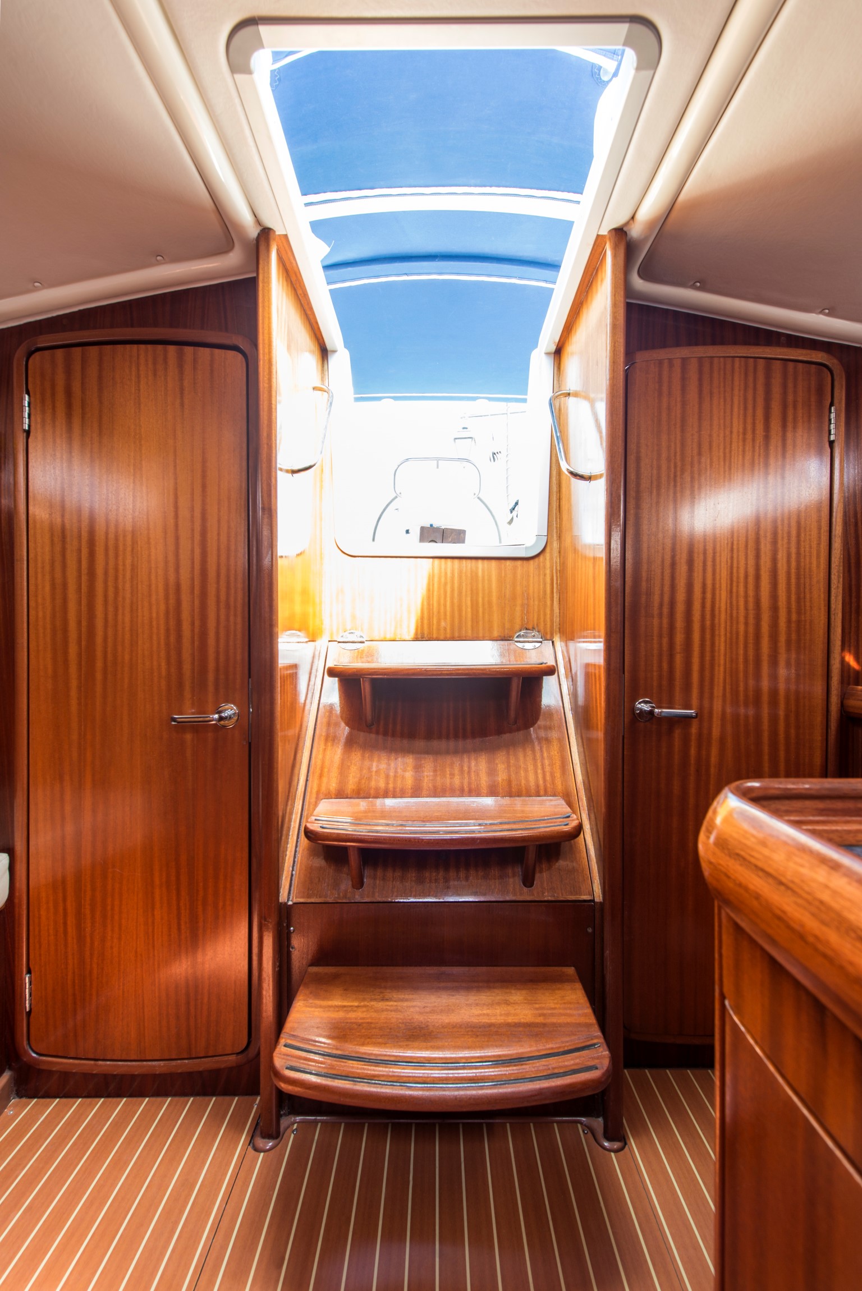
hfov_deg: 81.3
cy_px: 646
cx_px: 431
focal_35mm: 14
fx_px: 502
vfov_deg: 104.2
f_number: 9
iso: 100
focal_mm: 14
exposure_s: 1/4
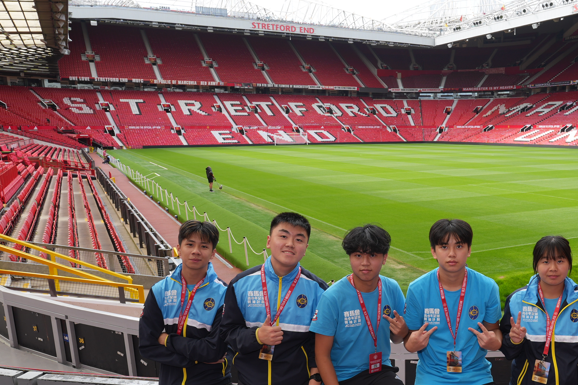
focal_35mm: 37
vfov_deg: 35.5
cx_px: 396
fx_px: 594
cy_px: 264
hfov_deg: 50.7
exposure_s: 1/200
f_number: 5
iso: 125
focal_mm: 17
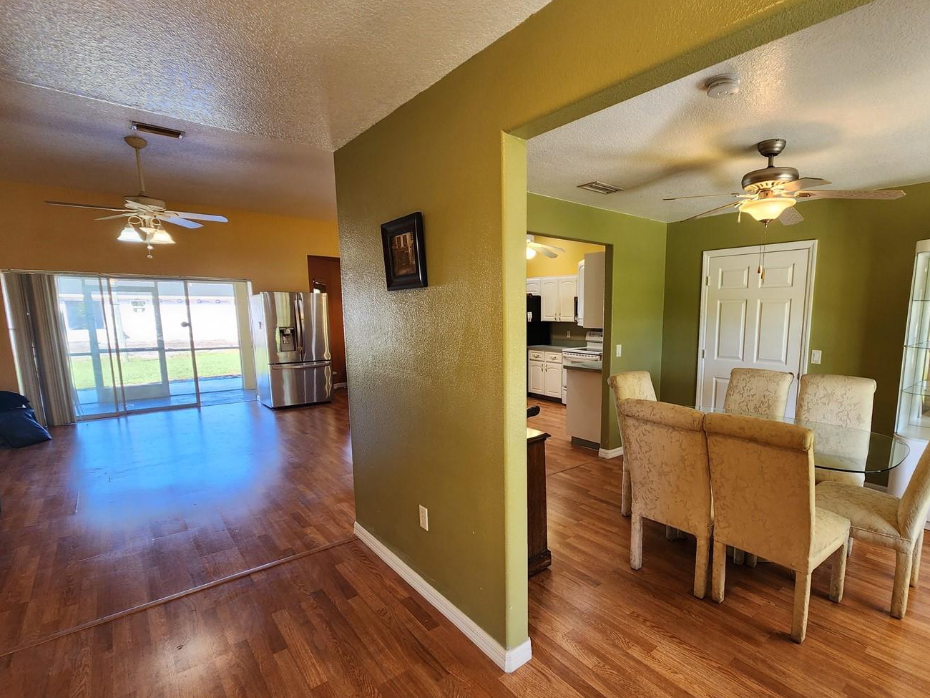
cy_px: 379
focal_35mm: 16
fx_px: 430
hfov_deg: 93.6
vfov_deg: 77.9
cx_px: 546
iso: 125
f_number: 2.2
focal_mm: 2.2
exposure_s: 1/60
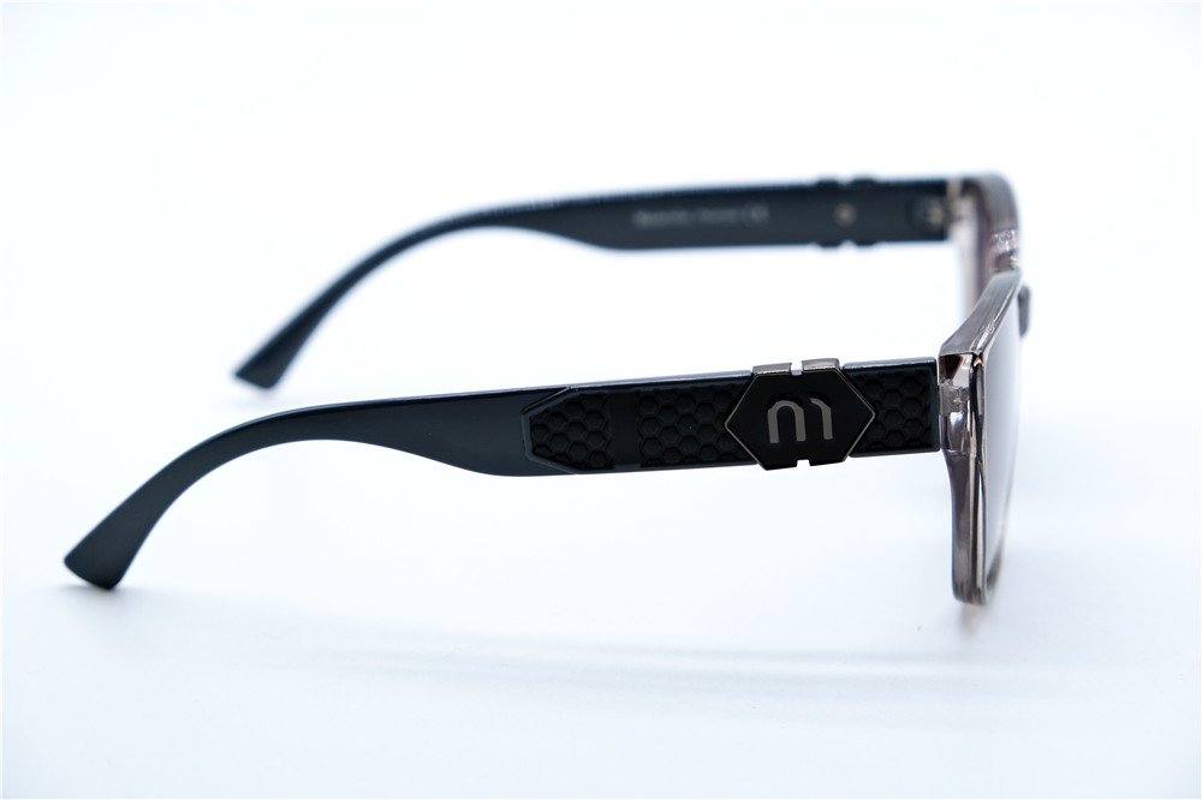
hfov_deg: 24.5
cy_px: 400
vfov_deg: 16.4
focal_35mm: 83
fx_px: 2770
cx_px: 601
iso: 320
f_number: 5.6
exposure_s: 1/300
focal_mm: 55
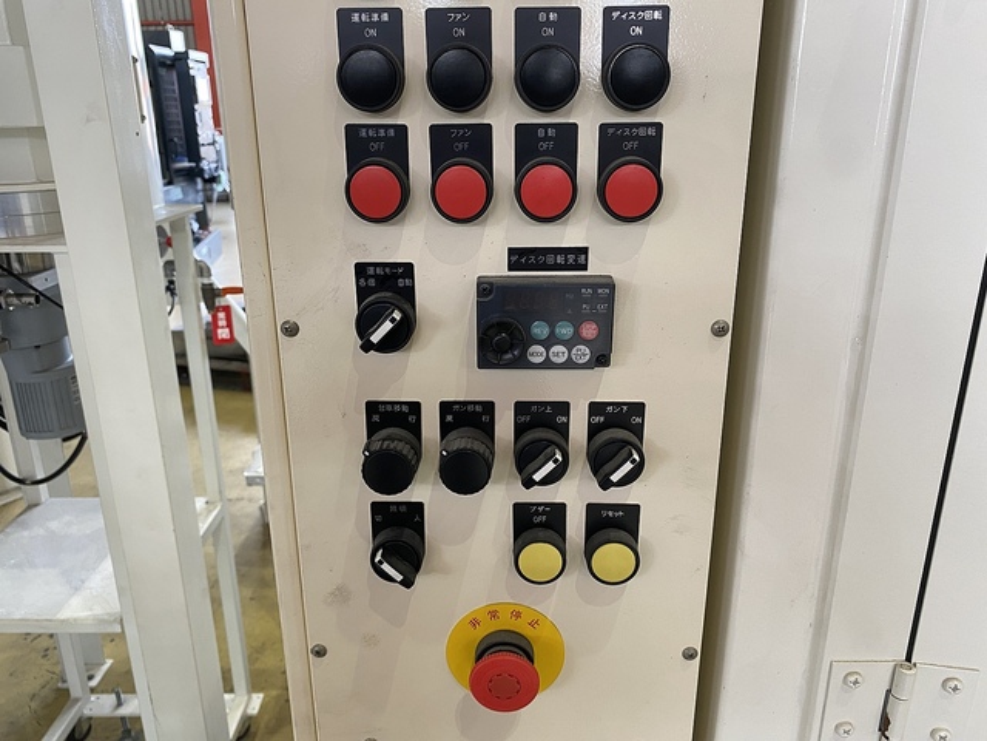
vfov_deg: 53.1
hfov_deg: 67.3
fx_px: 741
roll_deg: +0.4
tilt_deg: -19.2
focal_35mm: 26
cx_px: 494
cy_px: 370
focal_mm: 4.25
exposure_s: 1/89
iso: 125
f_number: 1.8
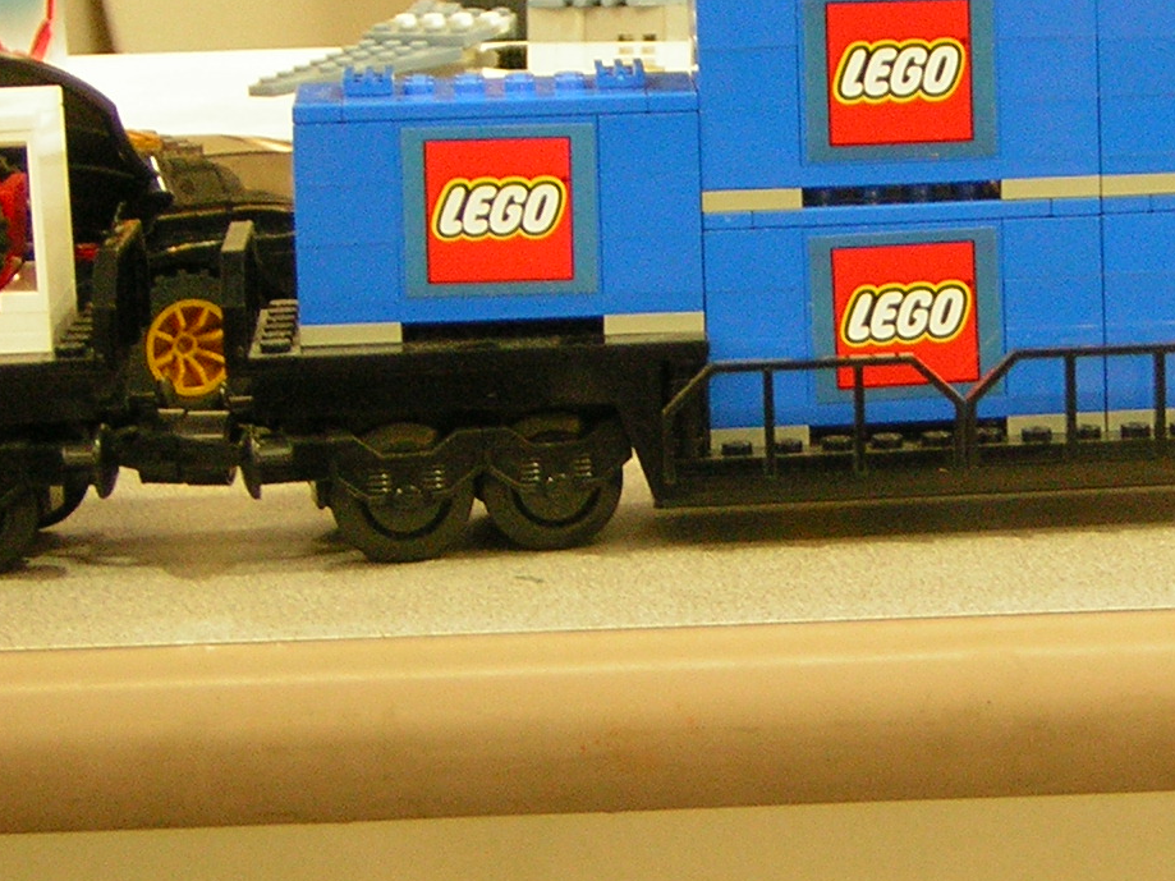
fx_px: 4785
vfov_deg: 10.5
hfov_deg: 13.9
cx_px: 999
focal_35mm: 141
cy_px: 263
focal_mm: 10.6
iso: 128
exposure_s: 1/4.6
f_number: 4
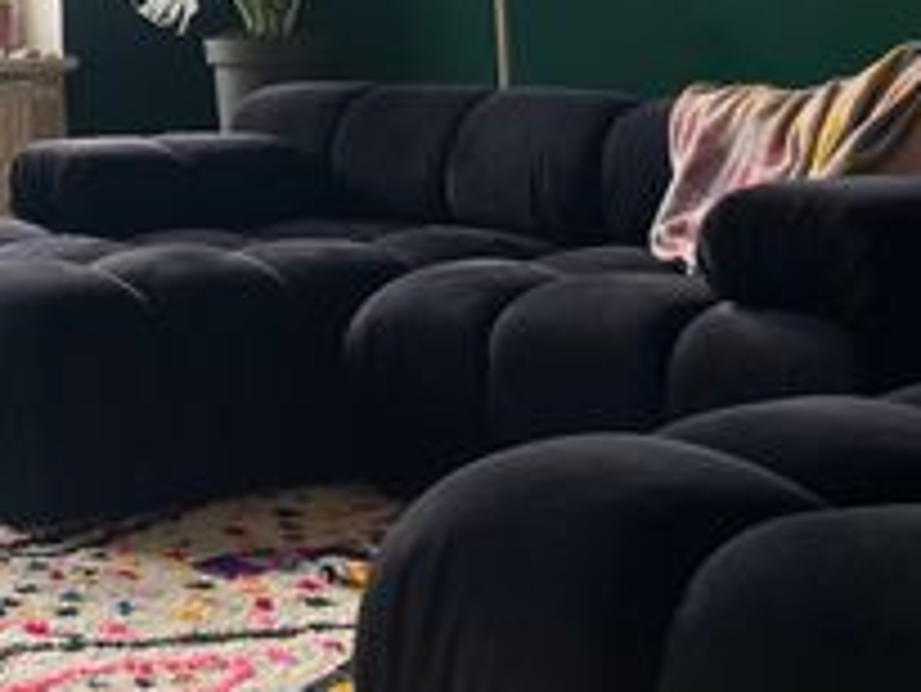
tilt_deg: +3.9
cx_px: -171
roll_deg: +2.1
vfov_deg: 18.6
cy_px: -94
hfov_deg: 23.5
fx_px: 2023
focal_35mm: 76
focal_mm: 5.1
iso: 100
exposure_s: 1/121
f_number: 1.6
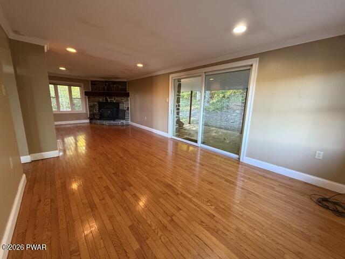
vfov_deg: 85.7
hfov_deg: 102.1
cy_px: 130
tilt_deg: -11.1
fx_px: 140
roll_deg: -1.9
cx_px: 172
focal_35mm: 14
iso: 400
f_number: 2.2
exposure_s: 1/60
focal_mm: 2.22
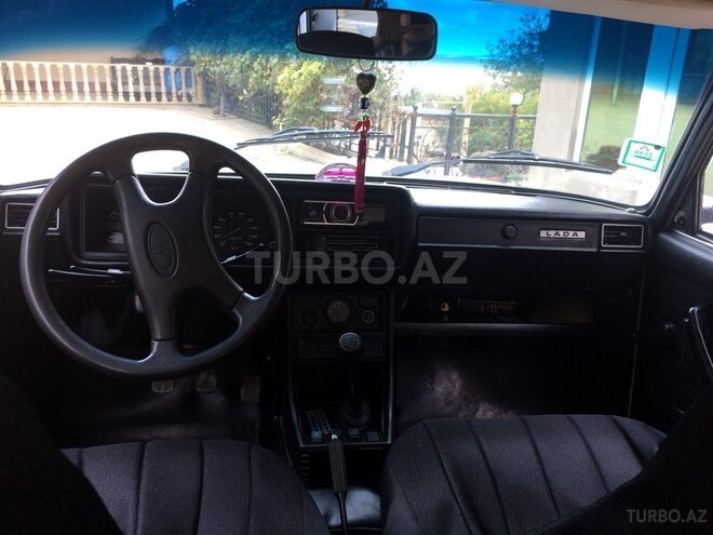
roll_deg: -3.6
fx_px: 597
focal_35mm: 29
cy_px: 268
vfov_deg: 48.2
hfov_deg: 61.7
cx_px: 356
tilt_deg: -18.9
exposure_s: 1/50
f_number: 2.2
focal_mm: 4.15
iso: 50
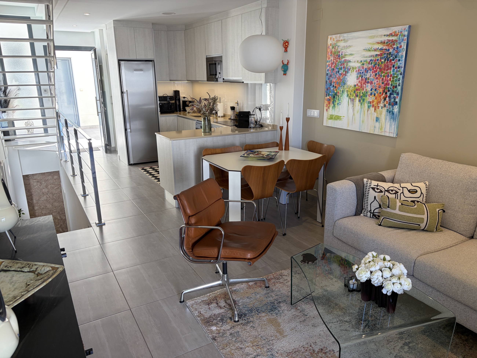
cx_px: 238
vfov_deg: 53.1
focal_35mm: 26
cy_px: 179
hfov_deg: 67.3
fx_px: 358
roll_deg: -0.3
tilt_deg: -14.4
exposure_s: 1/100
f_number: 1.6
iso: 50
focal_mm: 5.96
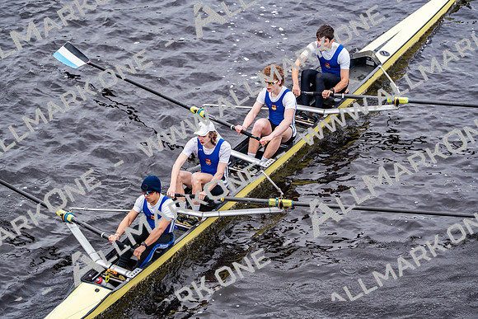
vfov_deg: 6.9
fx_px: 2656
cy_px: 160
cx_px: 239
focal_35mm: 200
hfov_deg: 10.3
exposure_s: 1/2000
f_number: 2.8
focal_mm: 200
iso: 400
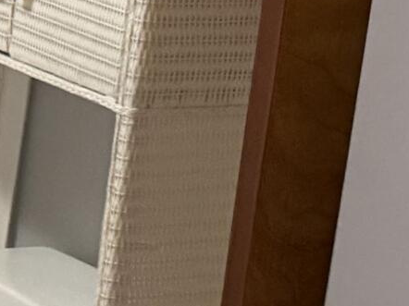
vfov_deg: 9.1
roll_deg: -0.7
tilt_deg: -13.4
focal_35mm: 163
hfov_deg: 9.3
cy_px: 110
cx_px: -866
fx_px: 1925
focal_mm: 6.76
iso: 400
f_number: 1.78
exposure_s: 1/60
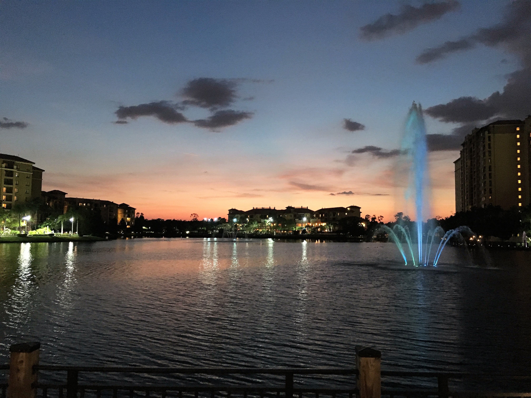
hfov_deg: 61.7
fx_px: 445
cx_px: 266
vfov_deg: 48.2
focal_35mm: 29
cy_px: 199
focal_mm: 4.15
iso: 500
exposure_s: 1/15
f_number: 2.2
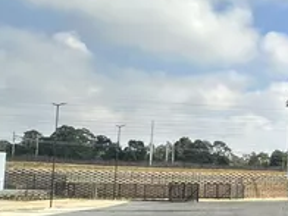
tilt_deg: +2.1
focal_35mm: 57
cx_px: 450
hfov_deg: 24.7
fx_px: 474
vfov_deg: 25.4
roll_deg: -1.2
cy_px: 160
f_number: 2.2
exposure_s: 1/1289
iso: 50
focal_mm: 2.22
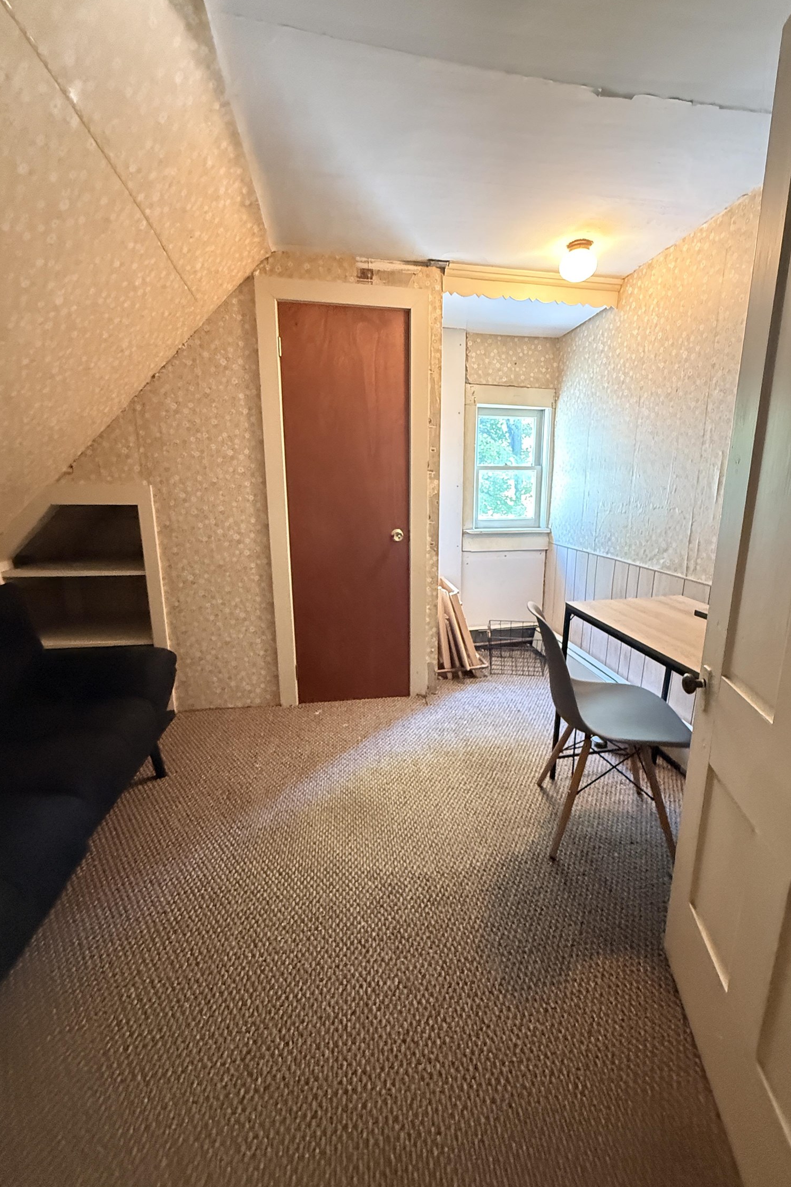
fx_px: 494
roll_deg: -0.7
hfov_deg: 77.2
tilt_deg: -12.3
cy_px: 597
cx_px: 422
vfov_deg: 100.4
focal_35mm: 15
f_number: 2.2
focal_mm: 2.22
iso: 1000
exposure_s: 1/40
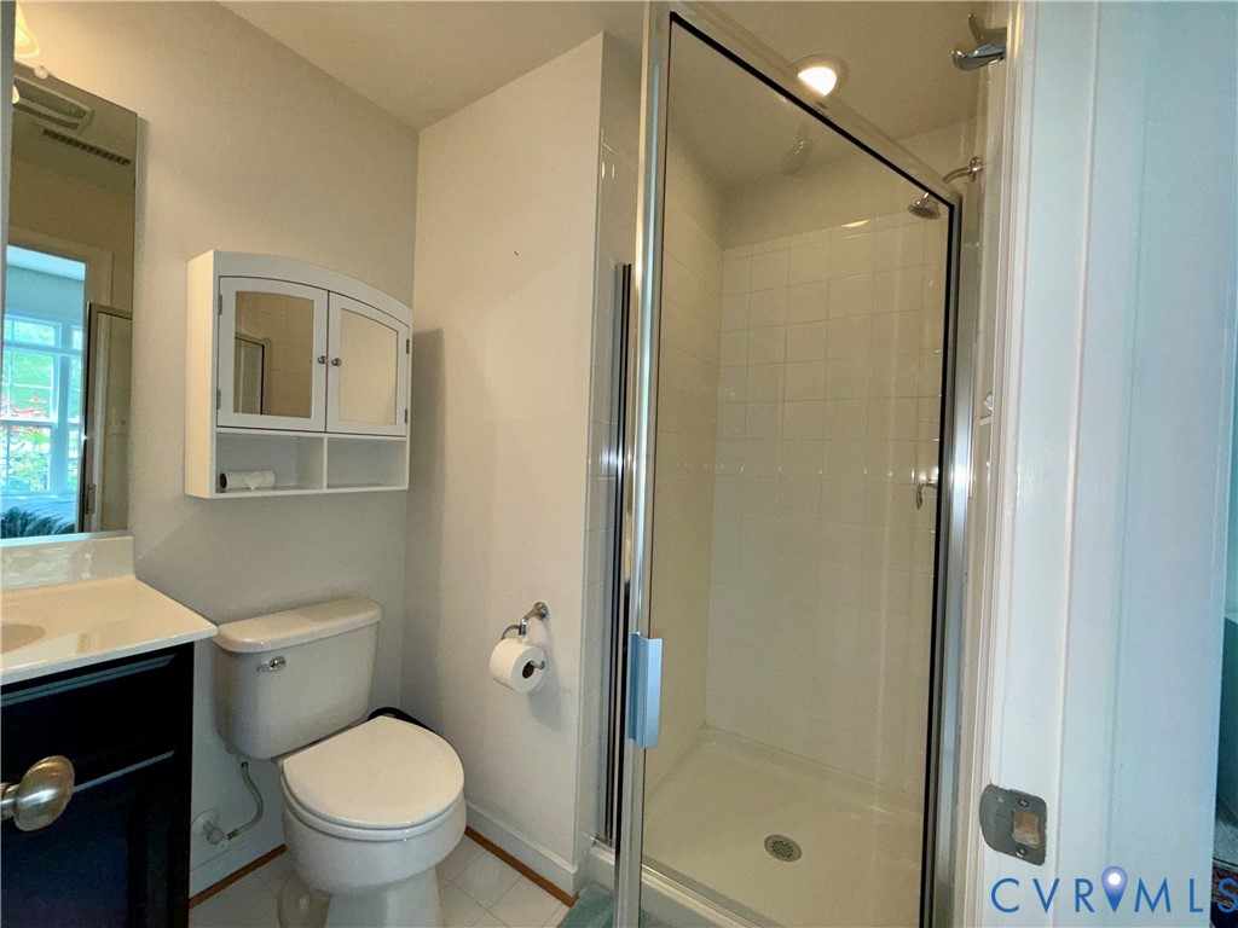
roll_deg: -3.1
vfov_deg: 85.7
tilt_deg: +2.3
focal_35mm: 14
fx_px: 501
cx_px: 619
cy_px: 464
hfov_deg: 102.1
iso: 125
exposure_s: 1/120
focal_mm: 2.22
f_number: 2.2
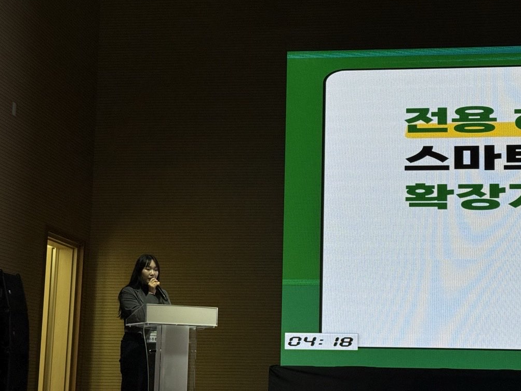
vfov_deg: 21.9
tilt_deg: +8.5
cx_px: 330
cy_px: 232
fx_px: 1008
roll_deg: -1.2
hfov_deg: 28.8
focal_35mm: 67
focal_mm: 6.76
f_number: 1.78
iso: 125
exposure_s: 1/240
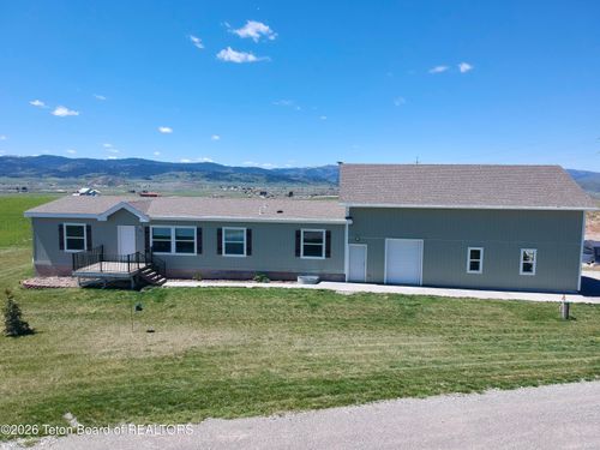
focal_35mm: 25
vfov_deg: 54.9
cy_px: 225
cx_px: 300
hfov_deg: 69.4
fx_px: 433
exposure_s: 1/1000
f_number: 2.6
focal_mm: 4.49
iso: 100
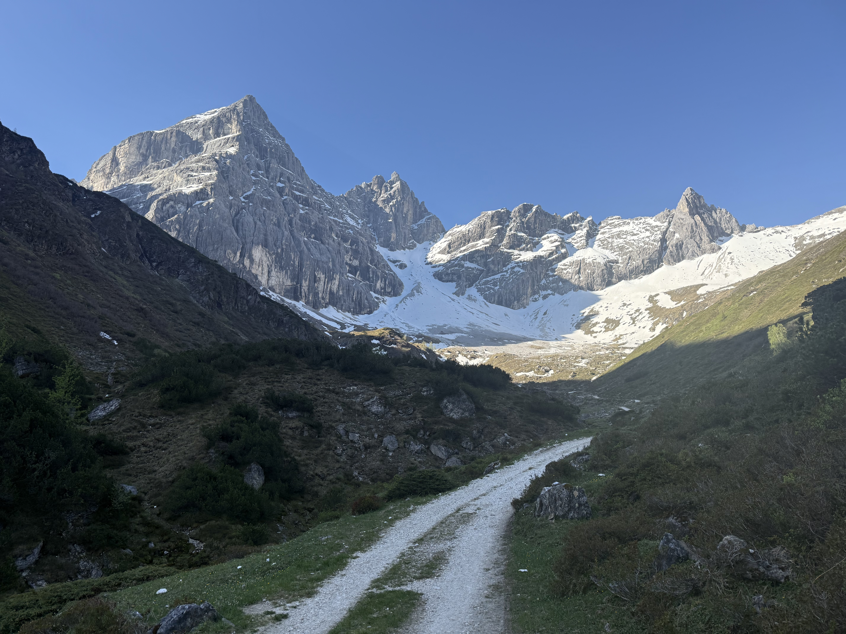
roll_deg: +0.0
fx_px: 587
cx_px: 423
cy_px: 317
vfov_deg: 56.8
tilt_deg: +15.6
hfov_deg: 71.6
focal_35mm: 24
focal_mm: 6.76
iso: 100
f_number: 1.78
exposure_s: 1/2445
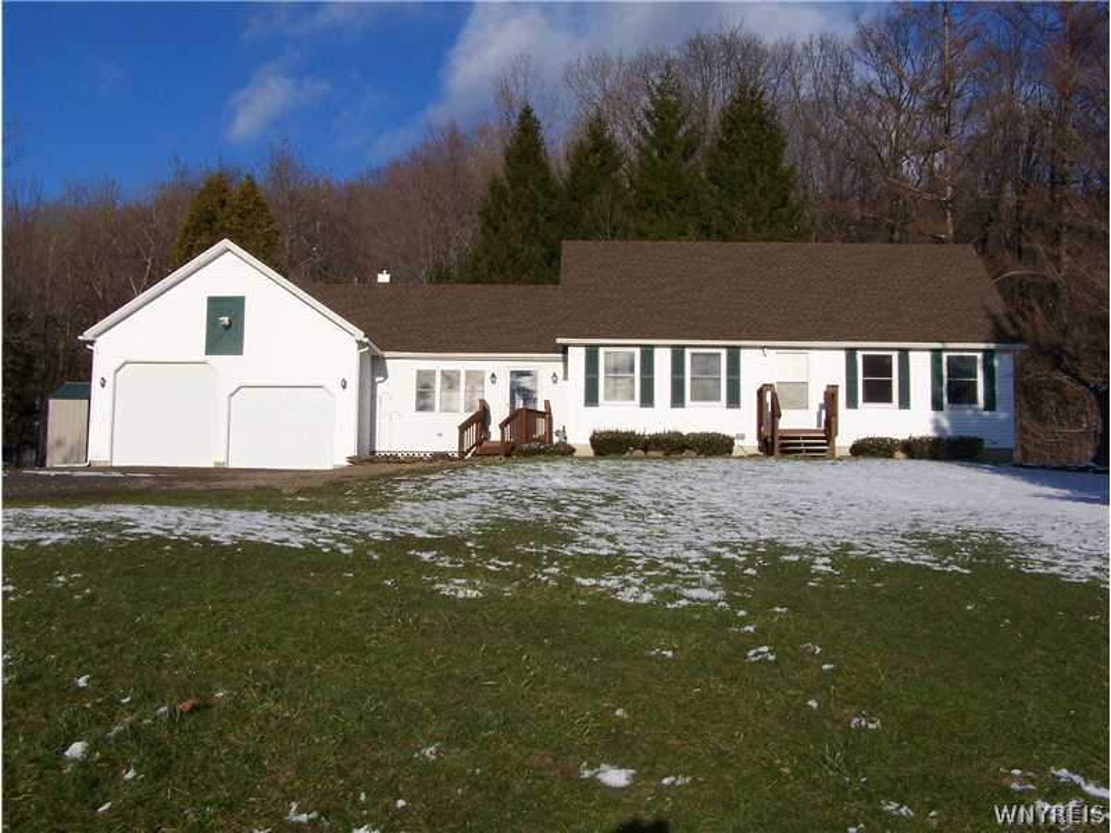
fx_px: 1220
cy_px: 416
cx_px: 556
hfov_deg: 49.0
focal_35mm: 38
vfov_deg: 37.7
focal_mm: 6.3
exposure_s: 1/500
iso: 80
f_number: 5.6
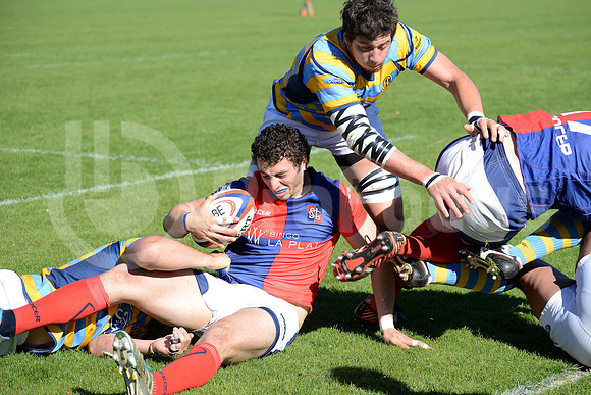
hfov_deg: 20.8
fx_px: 1609
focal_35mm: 98
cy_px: 198
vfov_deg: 14.0
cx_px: 296
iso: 320
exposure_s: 1/1250
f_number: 4.5
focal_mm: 98
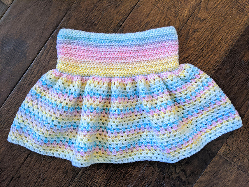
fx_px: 194
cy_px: 94
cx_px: 124
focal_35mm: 27
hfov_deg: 65.3
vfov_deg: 51.4
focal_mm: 4.44
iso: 242
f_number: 1.8
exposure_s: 1/24
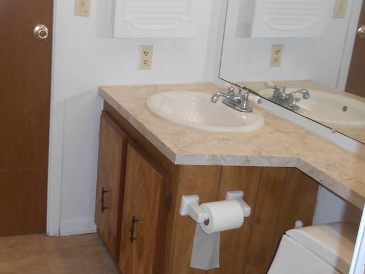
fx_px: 474
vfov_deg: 32.0
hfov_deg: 40.2
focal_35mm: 45
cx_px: 69
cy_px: 101
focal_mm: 4.6
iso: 200
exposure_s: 1/25
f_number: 3.5
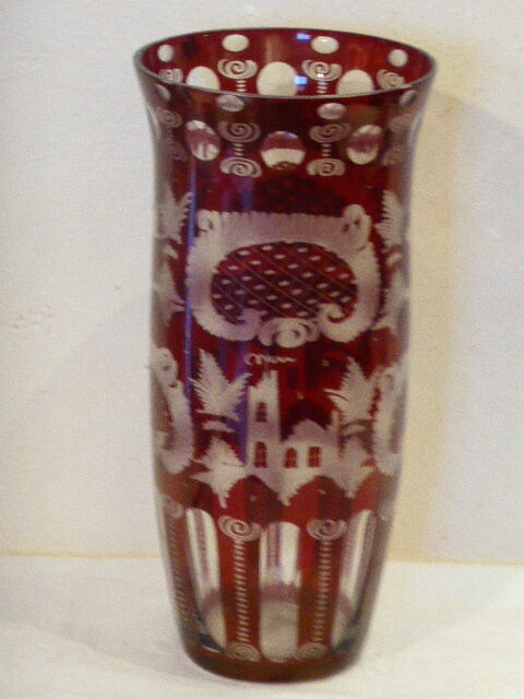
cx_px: 262
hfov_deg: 7.7
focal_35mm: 193
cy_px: 350
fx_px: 3895
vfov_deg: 10.2
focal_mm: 31.3
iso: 800
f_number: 5.4
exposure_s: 1/5
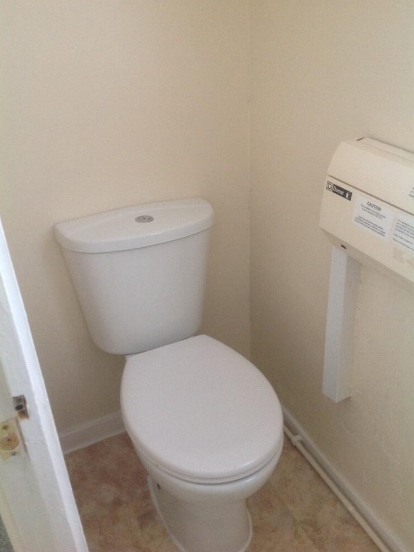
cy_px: 279
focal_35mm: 36
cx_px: 210
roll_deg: +4.2
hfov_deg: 39.7
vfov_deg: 51.3
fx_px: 574
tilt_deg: -30.2
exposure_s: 1/15
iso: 200
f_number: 2.4
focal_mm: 4.28
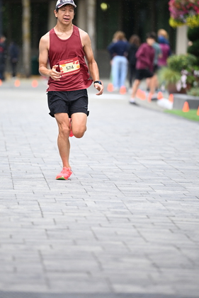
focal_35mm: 261
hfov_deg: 5.3
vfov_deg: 7.9
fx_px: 2162
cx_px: 75
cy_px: 114
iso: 1250
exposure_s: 1/1600
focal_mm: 200
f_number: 2.8
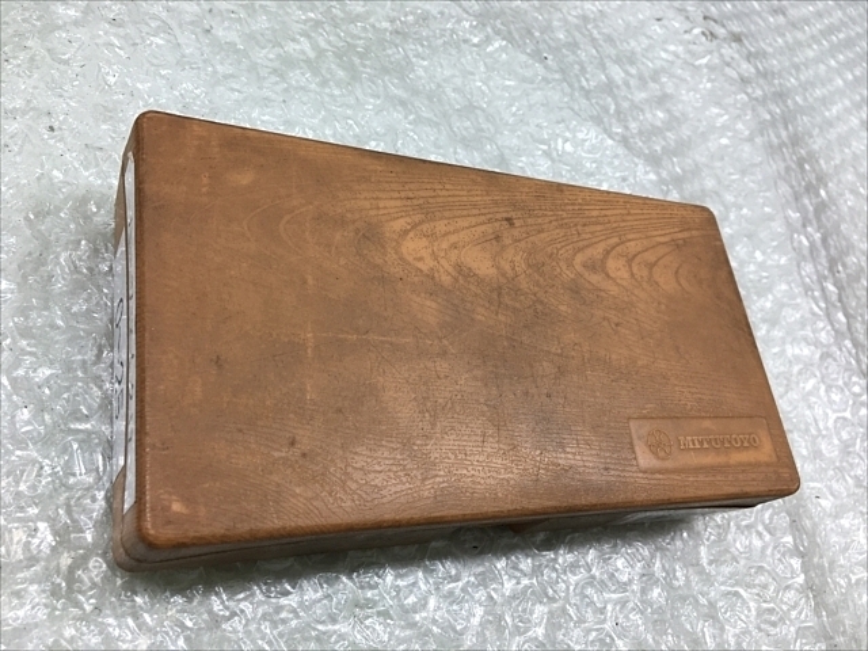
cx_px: 434
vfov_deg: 48.2
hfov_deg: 61.7
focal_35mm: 29
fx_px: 727
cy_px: 326
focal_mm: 4.15
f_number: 2.2
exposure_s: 1/120
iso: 40
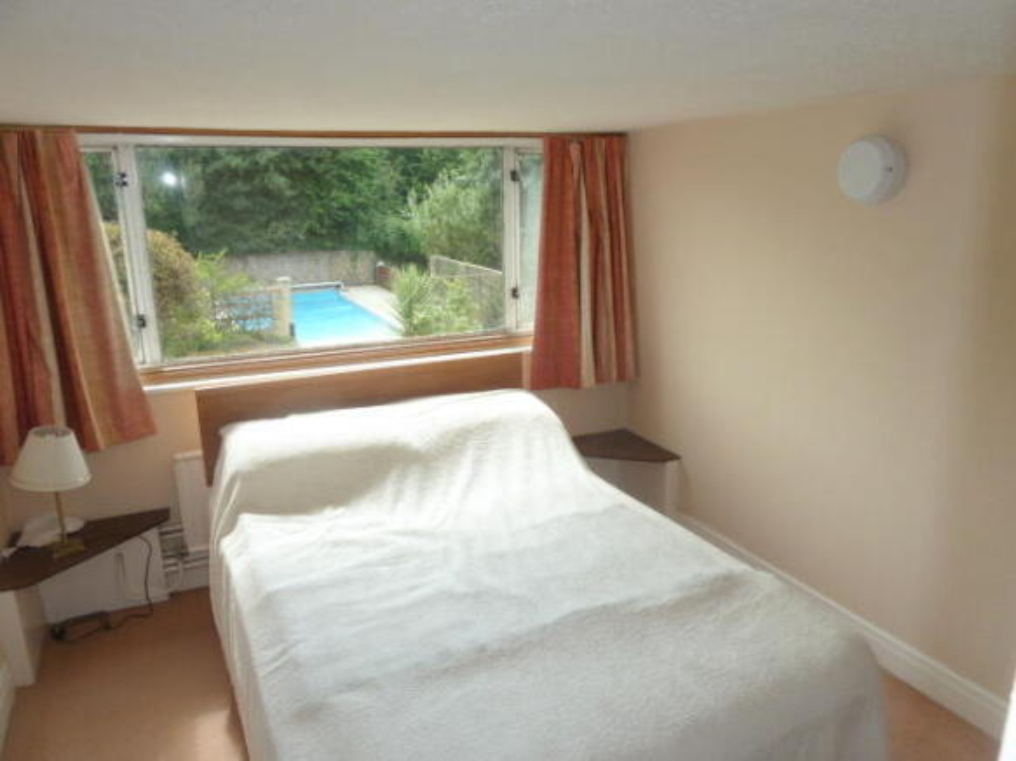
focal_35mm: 25
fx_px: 734
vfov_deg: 54.9
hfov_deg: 69.4
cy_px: 380
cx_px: 508
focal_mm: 4.1
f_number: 4
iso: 100
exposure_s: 1/100
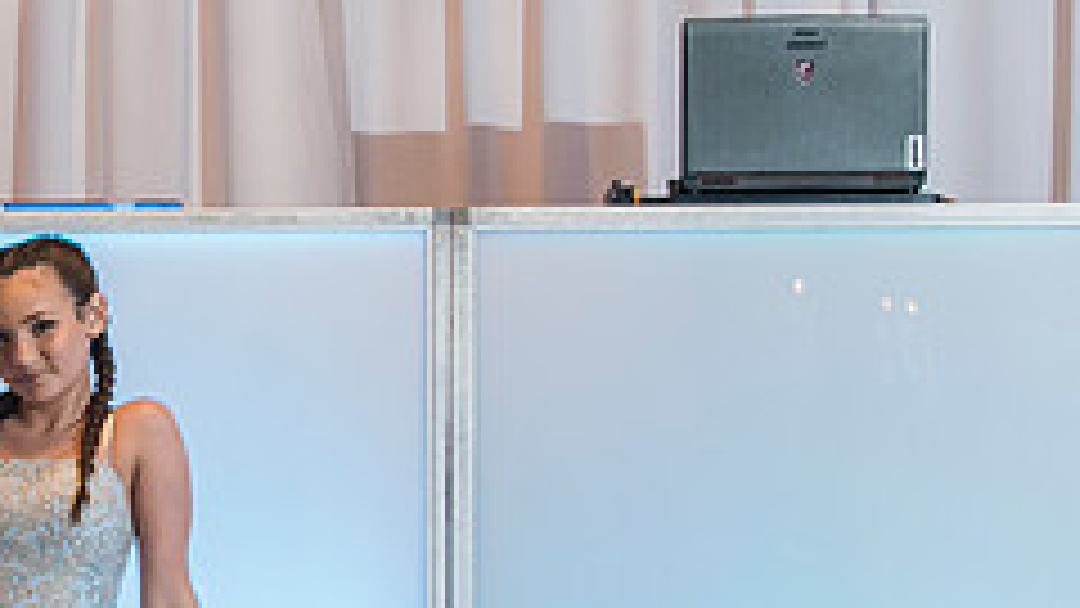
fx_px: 5269
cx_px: 12
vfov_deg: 6.6
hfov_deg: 11.6
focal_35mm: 184
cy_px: 477
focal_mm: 70
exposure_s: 1/100
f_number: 4
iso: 1600
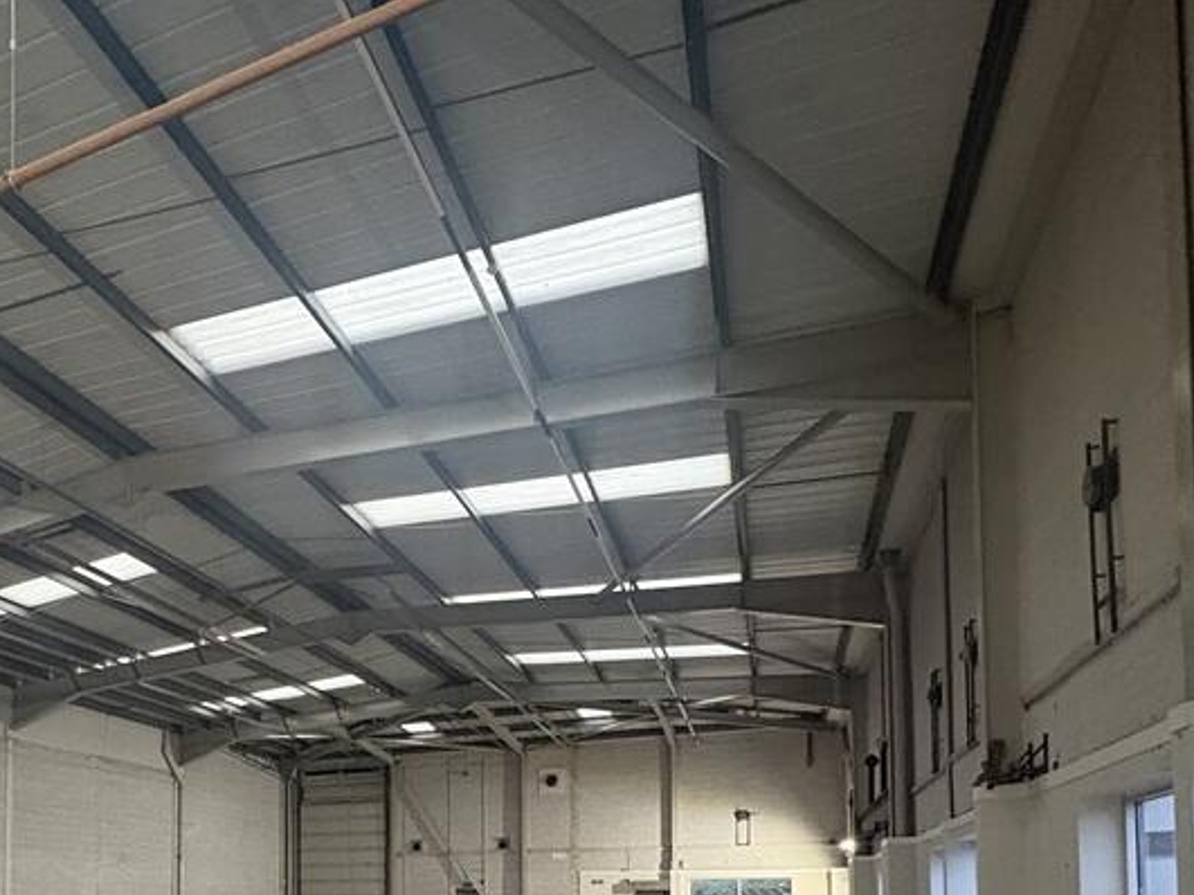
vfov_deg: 44.8
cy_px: 861
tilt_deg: +2.8
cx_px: 315
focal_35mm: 27
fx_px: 931
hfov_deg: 62.0
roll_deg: +0.2
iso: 800
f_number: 2.2
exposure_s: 1/33
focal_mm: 2.22
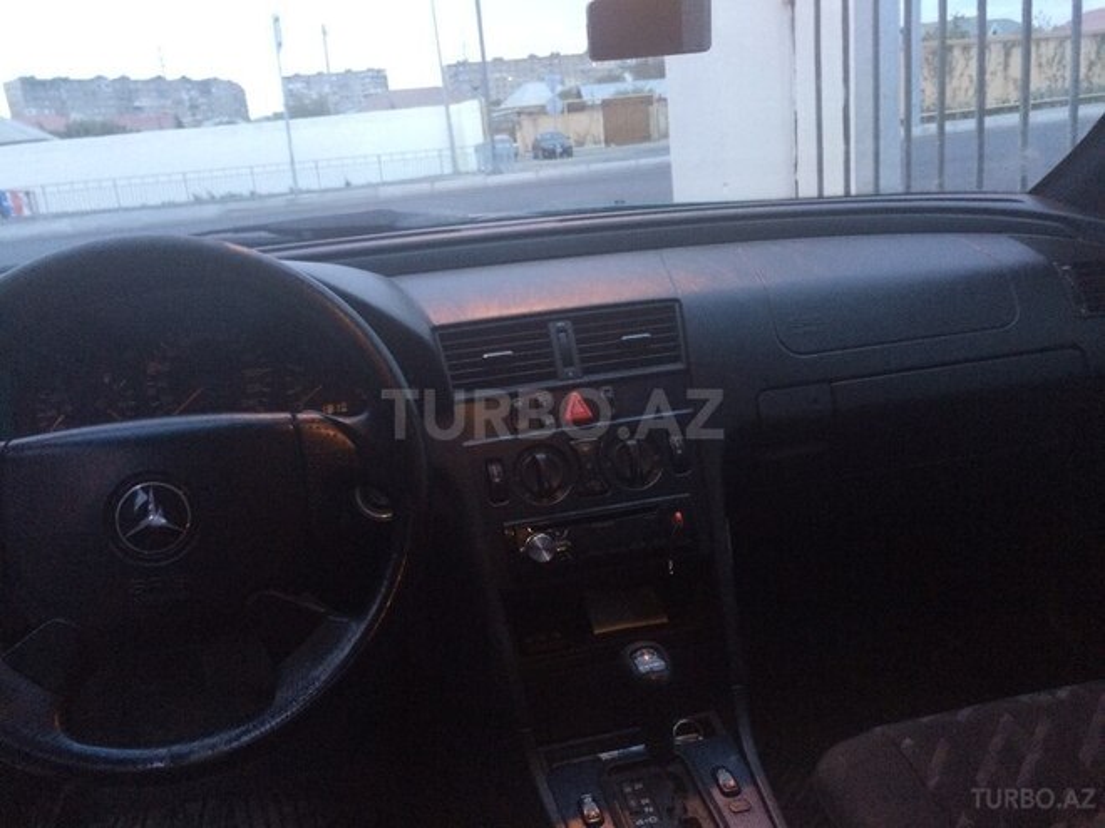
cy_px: 414
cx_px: 552
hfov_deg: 61.7
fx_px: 926
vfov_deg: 48.2
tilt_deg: -15.2
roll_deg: +5.7
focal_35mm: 29
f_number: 2.2
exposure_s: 1/33
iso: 250
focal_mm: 4.15
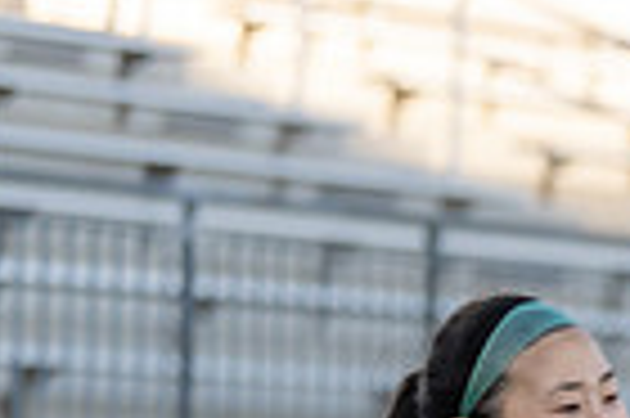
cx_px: 1210
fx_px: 6153
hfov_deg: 5.7
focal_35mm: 352
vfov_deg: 3.9
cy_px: 757
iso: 1600
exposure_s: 1/6400
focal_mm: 85
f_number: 2.8
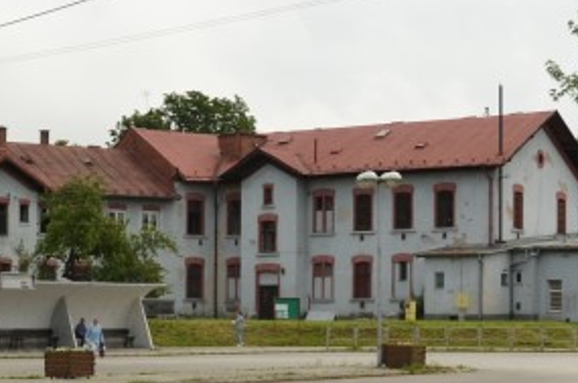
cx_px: 199
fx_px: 1555
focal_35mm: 97
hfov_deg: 21.0
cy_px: 320
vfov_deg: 14.0
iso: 200
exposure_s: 1/640
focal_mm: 18
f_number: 5
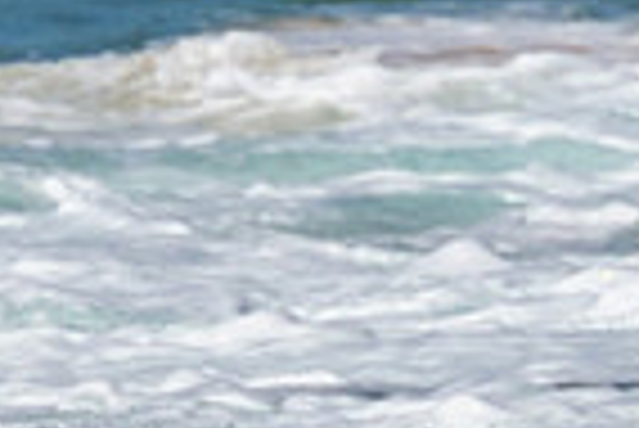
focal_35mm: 4501
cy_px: 660
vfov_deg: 0.3
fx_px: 79973
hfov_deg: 0.5
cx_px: 882
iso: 560
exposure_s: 1/2000
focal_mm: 800
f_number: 11
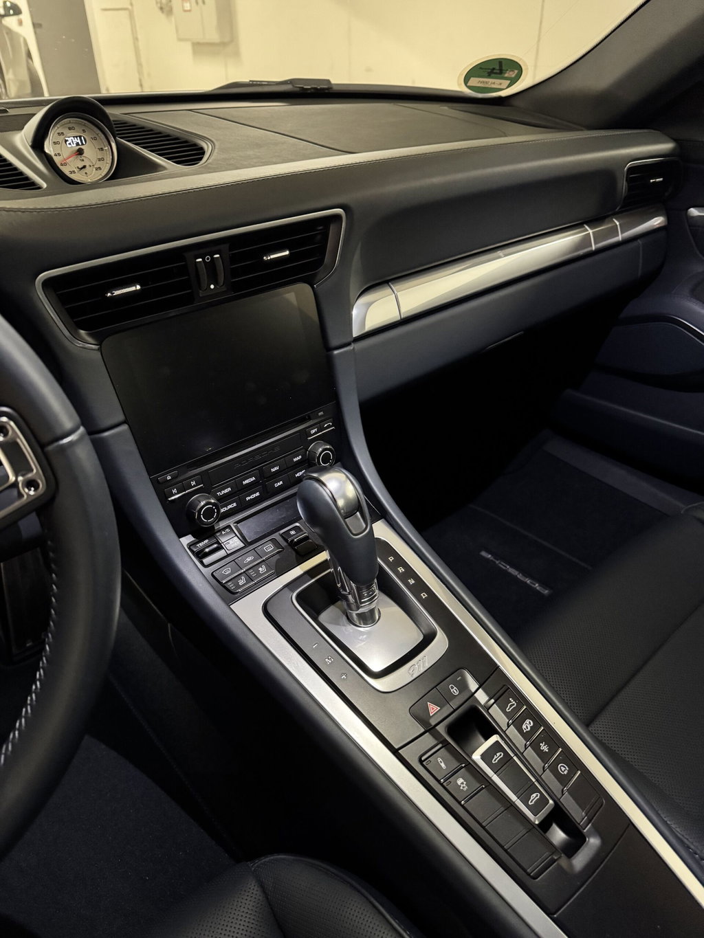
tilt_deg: -29.8
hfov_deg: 56.8
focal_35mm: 24
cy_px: 469
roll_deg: +1.1
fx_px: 651
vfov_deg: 71.6
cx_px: 352
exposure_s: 1/33
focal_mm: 6.76
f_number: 1.78
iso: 1000
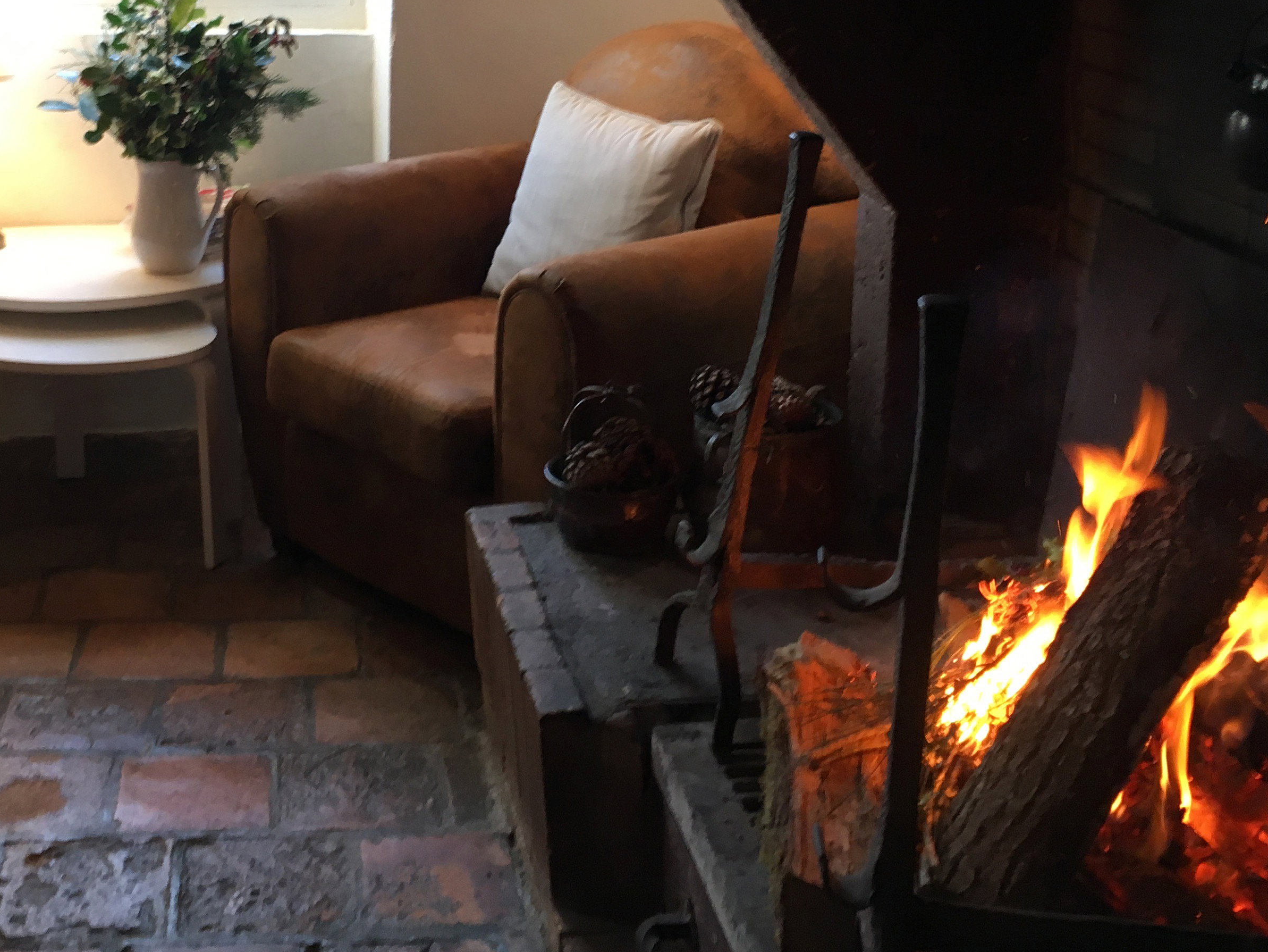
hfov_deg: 38.6
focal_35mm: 49
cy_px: 258
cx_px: 449
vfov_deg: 29.3
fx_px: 1795
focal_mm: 4.15
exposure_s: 1/33
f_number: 2.2
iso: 80
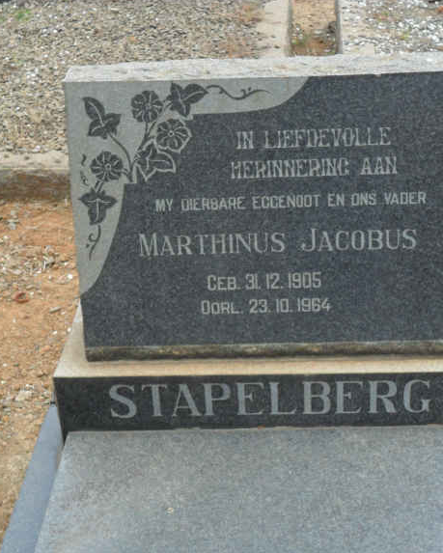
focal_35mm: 68
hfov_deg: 22.4
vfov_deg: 27.9
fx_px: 1114
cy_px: 276
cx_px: 289
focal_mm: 9.3
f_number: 5
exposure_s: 1/125
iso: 100
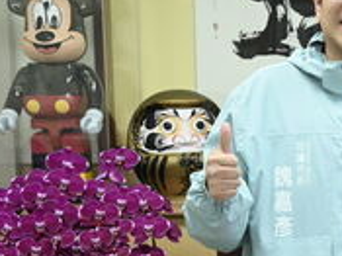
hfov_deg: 16.3
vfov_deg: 13.3
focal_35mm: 111
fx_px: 1092
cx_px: 510
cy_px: 227
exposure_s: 1/250
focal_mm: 33.5
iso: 2000
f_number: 4
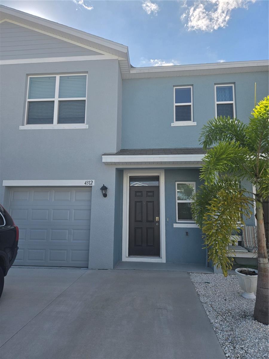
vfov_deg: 73.9
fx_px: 238
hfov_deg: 58.9
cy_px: 180
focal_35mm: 23
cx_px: 134
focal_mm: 5.4
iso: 64
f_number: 1.8
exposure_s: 1/2921
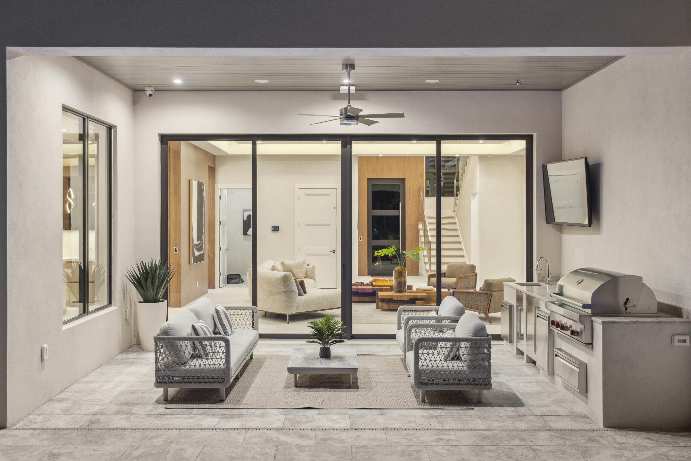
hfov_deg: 54.4
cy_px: 230
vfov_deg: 37.9
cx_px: 346
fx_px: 672
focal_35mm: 35
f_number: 8
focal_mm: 35
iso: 1250
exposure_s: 1/6
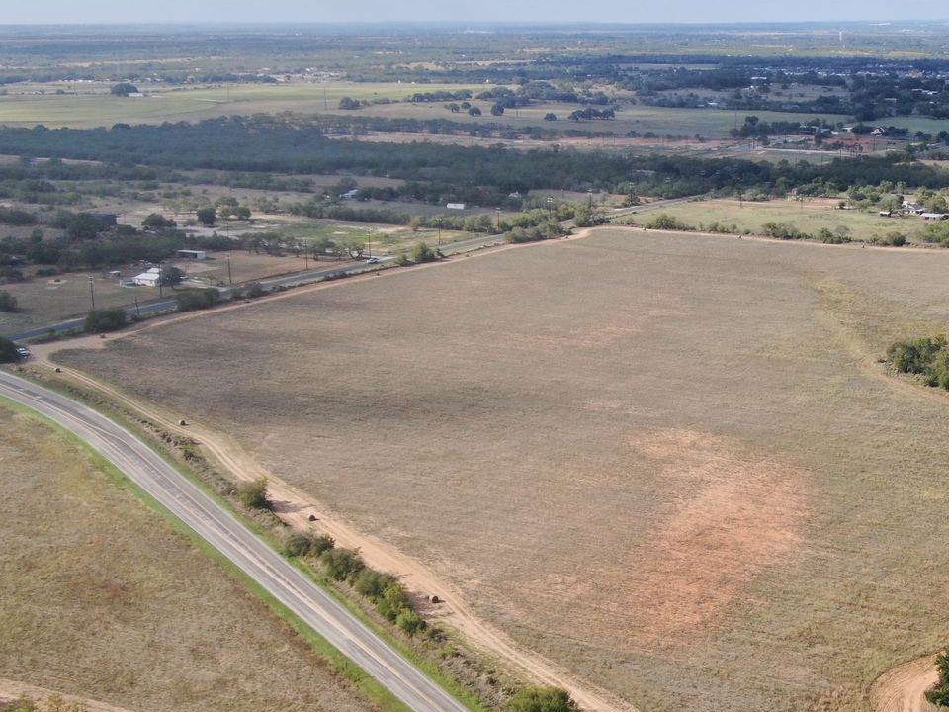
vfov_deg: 25.6
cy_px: 402
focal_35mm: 57
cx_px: 680
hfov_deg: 33.3
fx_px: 1563
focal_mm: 6.48
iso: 100
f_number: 3.4
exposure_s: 1/640
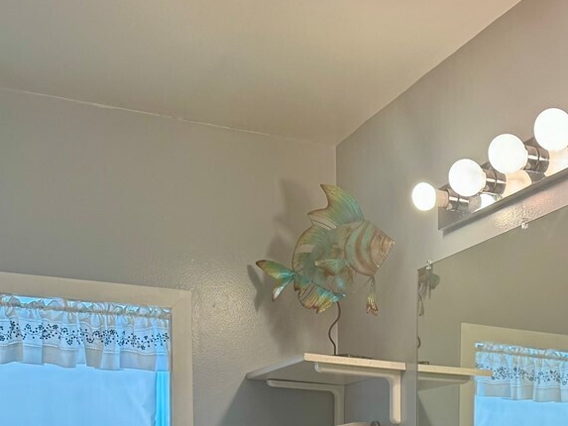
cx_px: 604
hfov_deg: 26.9
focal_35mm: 67
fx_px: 1100
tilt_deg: -2.4
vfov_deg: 20.4
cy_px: 522
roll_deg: -1.0
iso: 80
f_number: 1.78
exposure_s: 1/120
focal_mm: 6.76
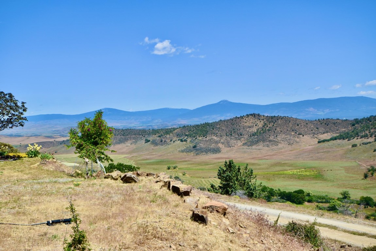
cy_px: 126
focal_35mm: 36
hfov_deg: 53.1
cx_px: 188
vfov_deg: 36.9
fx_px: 376
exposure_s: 1/250
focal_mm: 24
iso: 100
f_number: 8
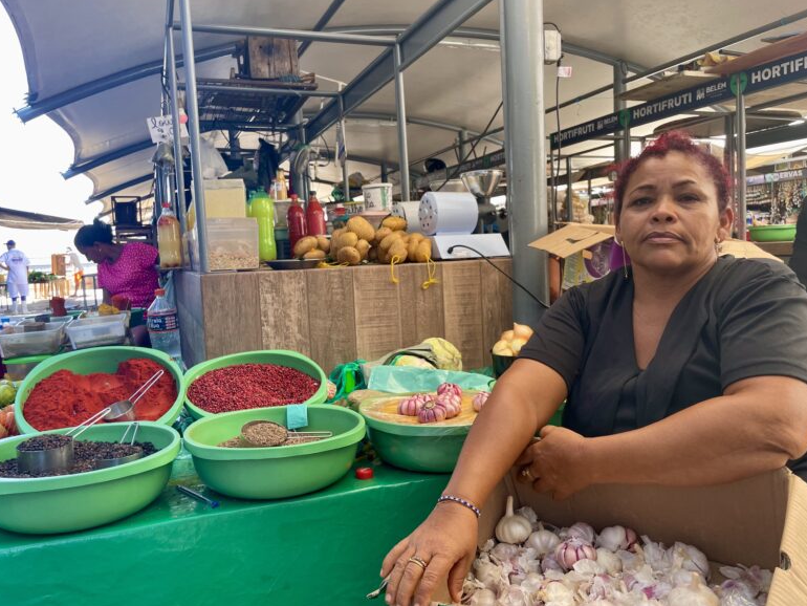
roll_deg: +2.2
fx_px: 630
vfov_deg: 51.4
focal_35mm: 27
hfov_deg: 65.3
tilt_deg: -4.4
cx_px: 395
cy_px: 304
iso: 40
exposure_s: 1/120
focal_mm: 4.2
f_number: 1.6
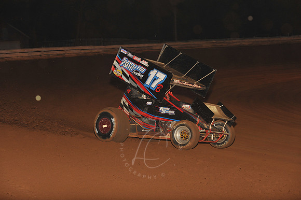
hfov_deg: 18.3
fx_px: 936
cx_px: 150
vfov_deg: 12.2
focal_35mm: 112
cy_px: 100
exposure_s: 1/320
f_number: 6.3
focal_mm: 112
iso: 800
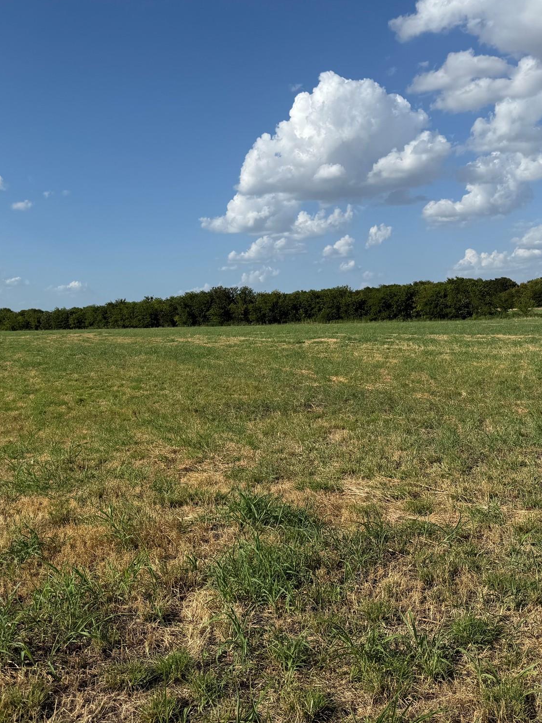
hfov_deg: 42.9
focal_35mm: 33
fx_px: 689
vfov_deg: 55.3
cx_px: 293
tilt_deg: -3.3
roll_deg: +1.9
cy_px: 360
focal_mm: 6.76
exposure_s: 1/7092
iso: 80
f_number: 1.78
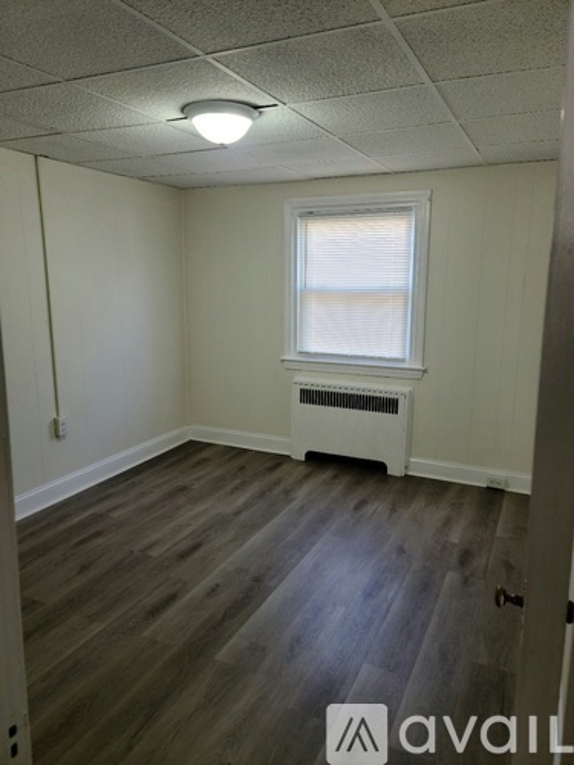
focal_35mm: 25
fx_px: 553
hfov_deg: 54.9
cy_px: 382
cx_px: 287
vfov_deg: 69.4
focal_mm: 7
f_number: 1.8
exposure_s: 1/60.2
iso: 50
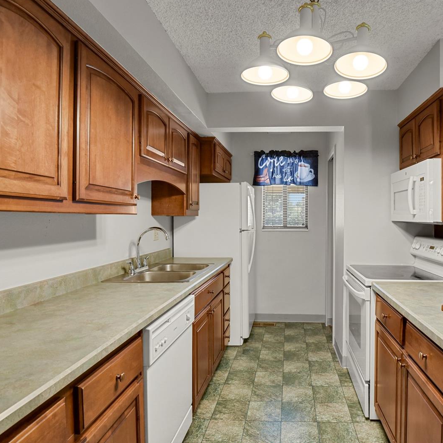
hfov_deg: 68.6
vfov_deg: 69.6
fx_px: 319
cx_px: 275
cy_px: 221
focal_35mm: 22
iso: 8000
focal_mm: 17
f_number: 9
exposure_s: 1/20
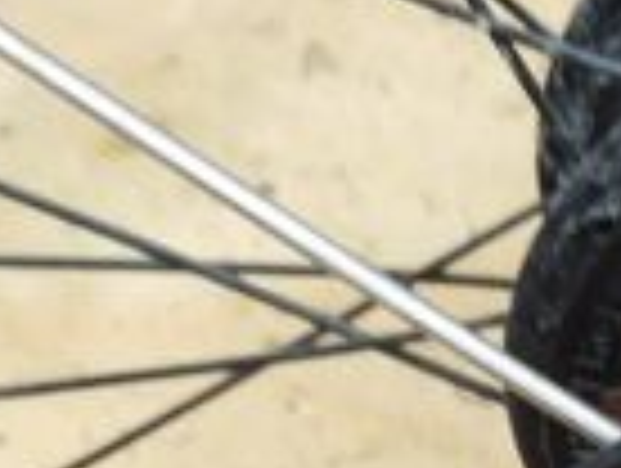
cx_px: 1192
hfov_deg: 9.8
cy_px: 518
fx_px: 3379
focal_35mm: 188
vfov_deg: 7.9
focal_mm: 4.75
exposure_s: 1/100
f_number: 1.8
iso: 144
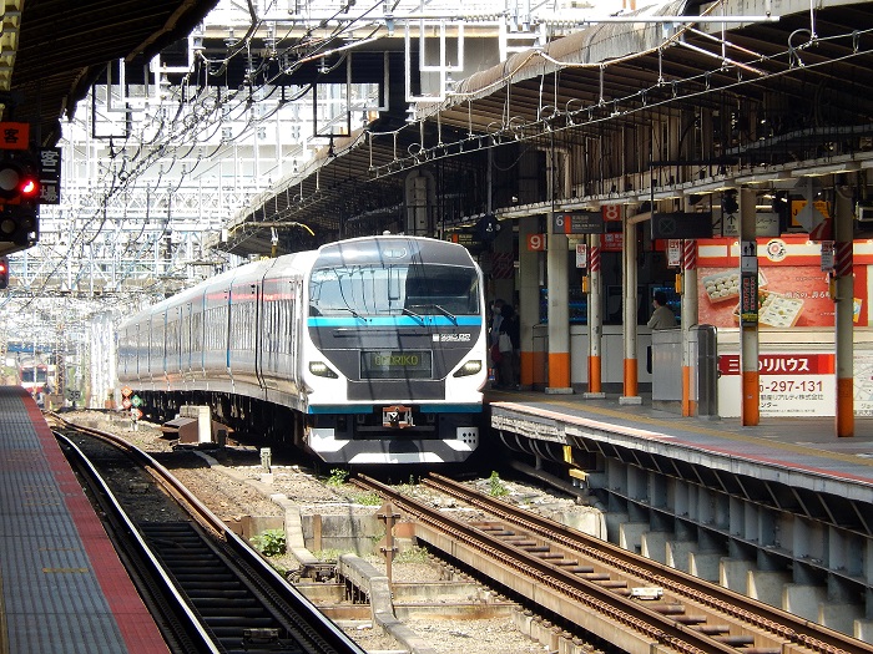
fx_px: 9659
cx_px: 436
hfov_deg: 5.2
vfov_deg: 3.9
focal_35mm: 383
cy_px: 327
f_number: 6.2
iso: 125
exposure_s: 1/160
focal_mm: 68.7
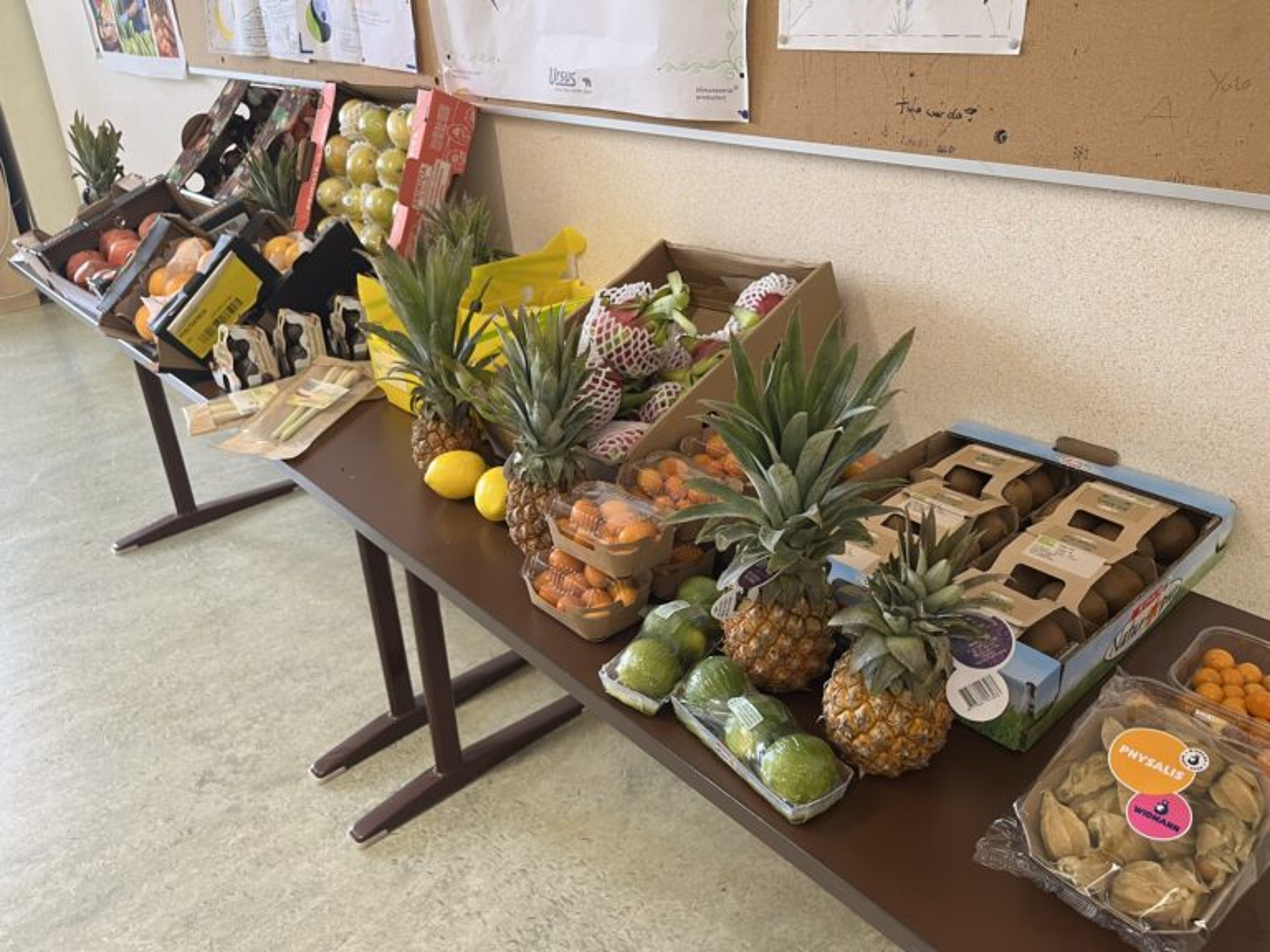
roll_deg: +2.9
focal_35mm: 26
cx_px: 635
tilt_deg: -26.4
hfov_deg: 67.3
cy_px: 476
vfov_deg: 53.1
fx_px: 954
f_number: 1.6
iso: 64
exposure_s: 1/50
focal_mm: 5.1
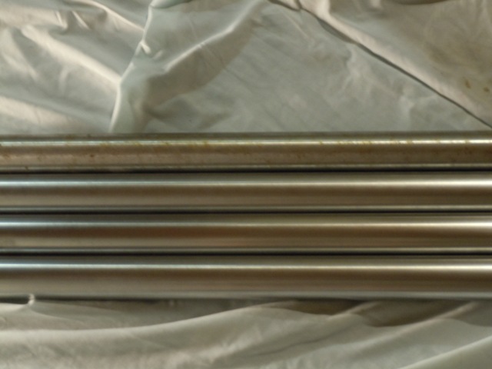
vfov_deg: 17.0
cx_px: 246
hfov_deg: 22.5
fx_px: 1237
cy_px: 184
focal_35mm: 87
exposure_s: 1/2.5
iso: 400
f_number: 5.3
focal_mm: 15.6
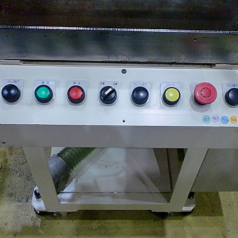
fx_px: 327
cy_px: 120
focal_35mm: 42
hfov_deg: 40.0
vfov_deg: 40.0
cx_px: 124
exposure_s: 1/60
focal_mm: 6.3
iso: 500
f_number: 3.1
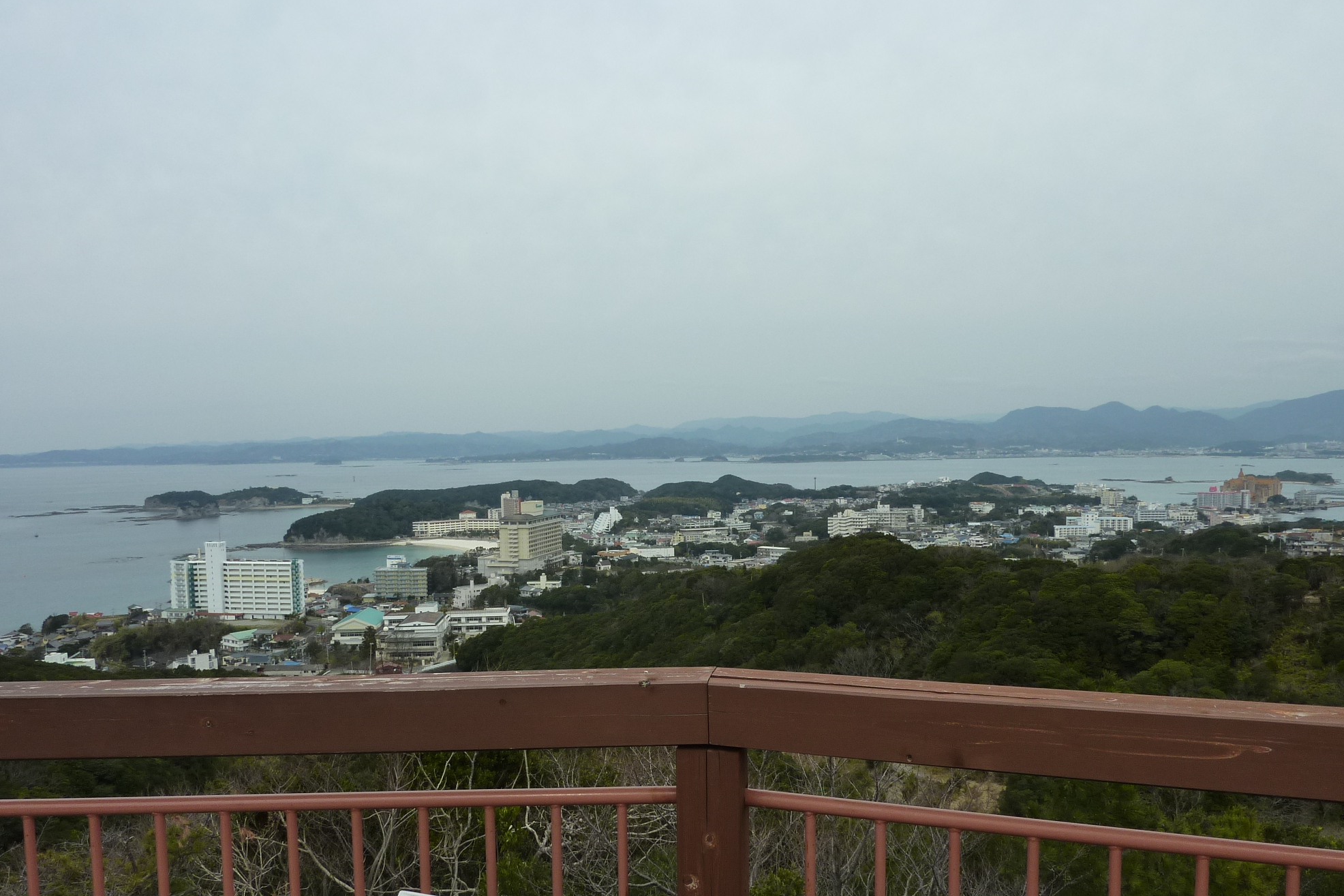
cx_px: 665
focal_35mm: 27
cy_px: 515
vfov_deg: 47.8
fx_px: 1008
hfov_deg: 67.4
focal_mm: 4.1
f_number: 4.5
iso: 125
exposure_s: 1/500
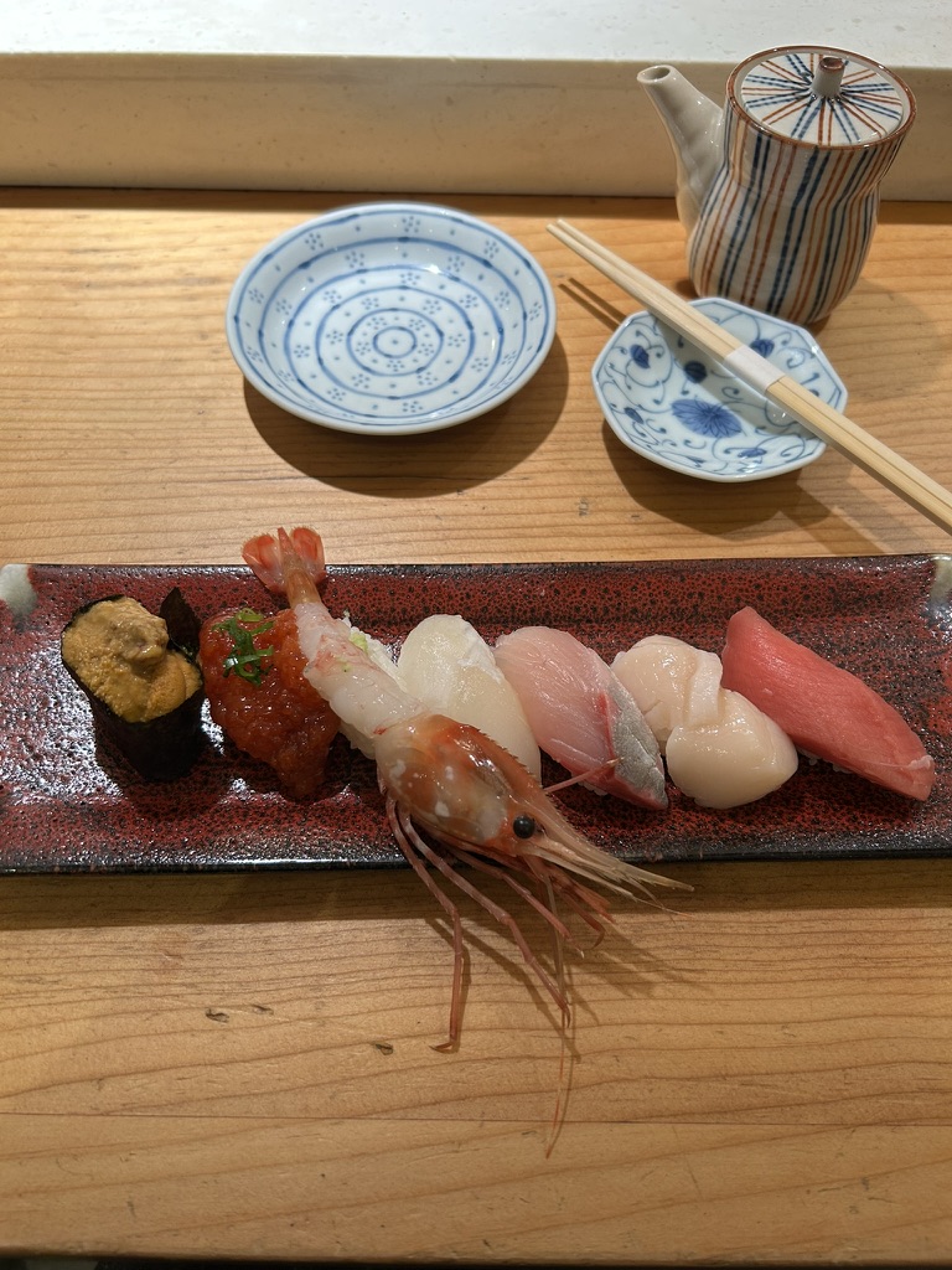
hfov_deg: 53.1
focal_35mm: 26
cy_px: 635
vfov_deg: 67.3
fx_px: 953
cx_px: 476
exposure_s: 1/121
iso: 80
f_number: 1.5
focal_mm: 5.7
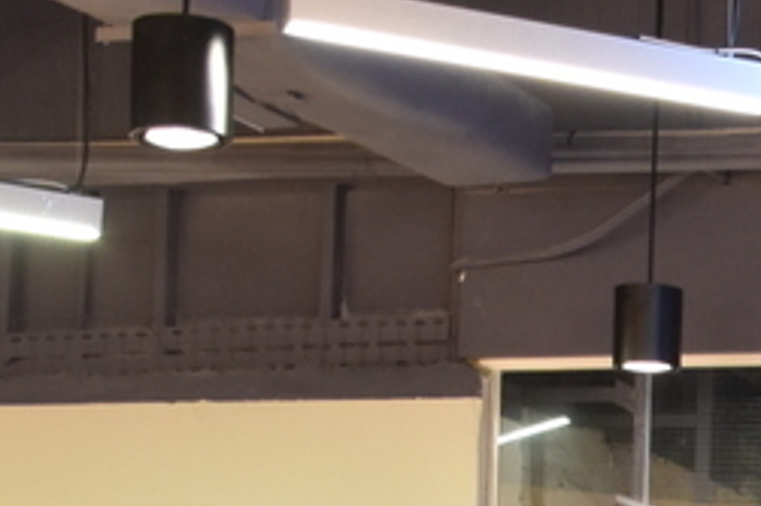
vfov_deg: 10.2
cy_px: 800
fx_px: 2725
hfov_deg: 14.0
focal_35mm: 129
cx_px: 1410
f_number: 3.5
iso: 800
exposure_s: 1/25
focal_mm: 18
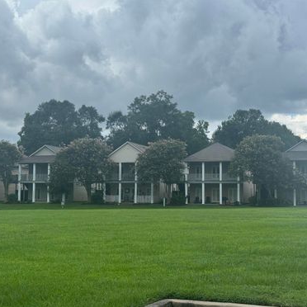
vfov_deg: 30.0
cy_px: 154
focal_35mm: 57
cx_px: 162
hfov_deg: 30.0
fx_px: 572
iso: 64
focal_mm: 6.76
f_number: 1.78
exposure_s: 1/3096
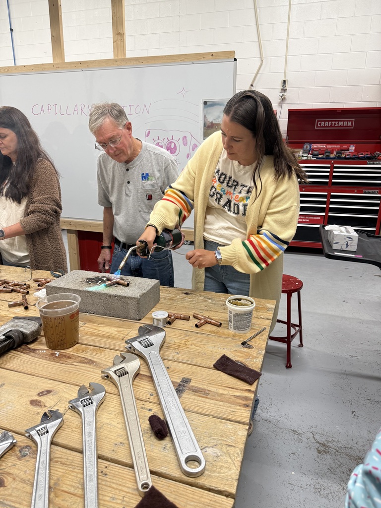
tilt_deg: -16.7
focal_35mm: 24
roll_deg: -0.9
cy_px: 254
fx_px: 352
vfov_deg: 71.6
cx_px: 190
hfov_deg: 56.8
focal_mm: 6.76
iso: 160
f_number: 1.78
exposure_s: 1/121
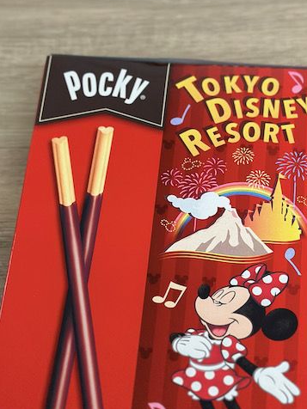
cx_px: 167
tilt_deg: -64.7
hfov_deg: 19.9
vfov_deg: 26.1
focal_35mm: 74
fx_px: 875
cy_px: 296
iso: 640
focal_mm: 6.86
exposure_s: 1/40
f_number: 1.78
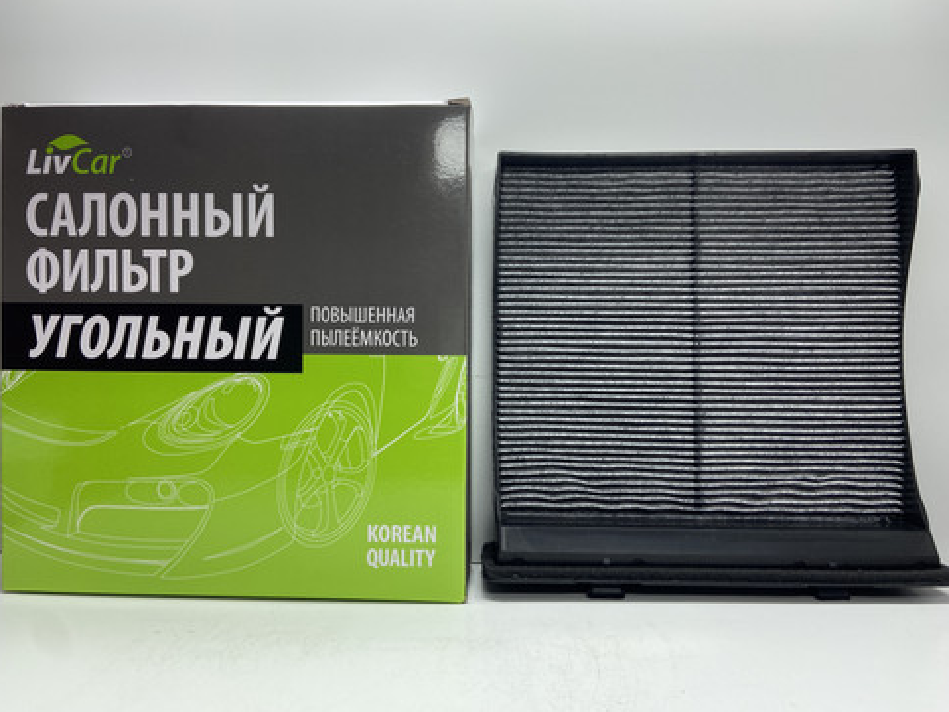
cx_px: 468
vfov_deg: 51.4
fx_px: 740
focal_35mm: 27
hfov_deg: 65.3
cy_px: 344
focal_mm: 4.25
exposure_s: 1/375
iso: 32
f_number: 1.8
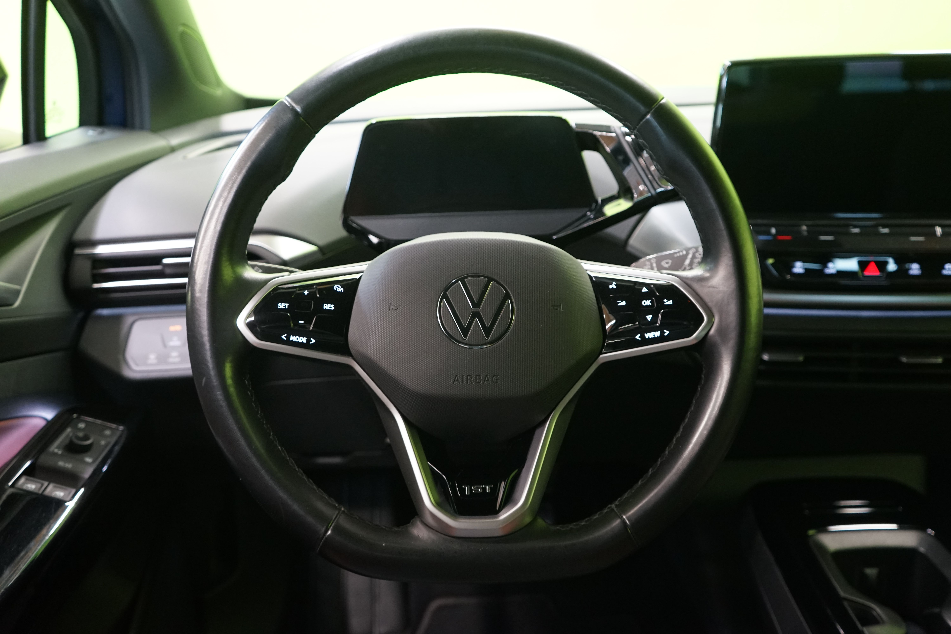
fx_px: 792
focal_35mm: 30
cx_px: 476
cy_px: 317
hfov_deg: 61.9
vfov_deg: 43.6
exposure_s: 1/20
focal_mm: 30
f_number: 4.5
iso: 2500
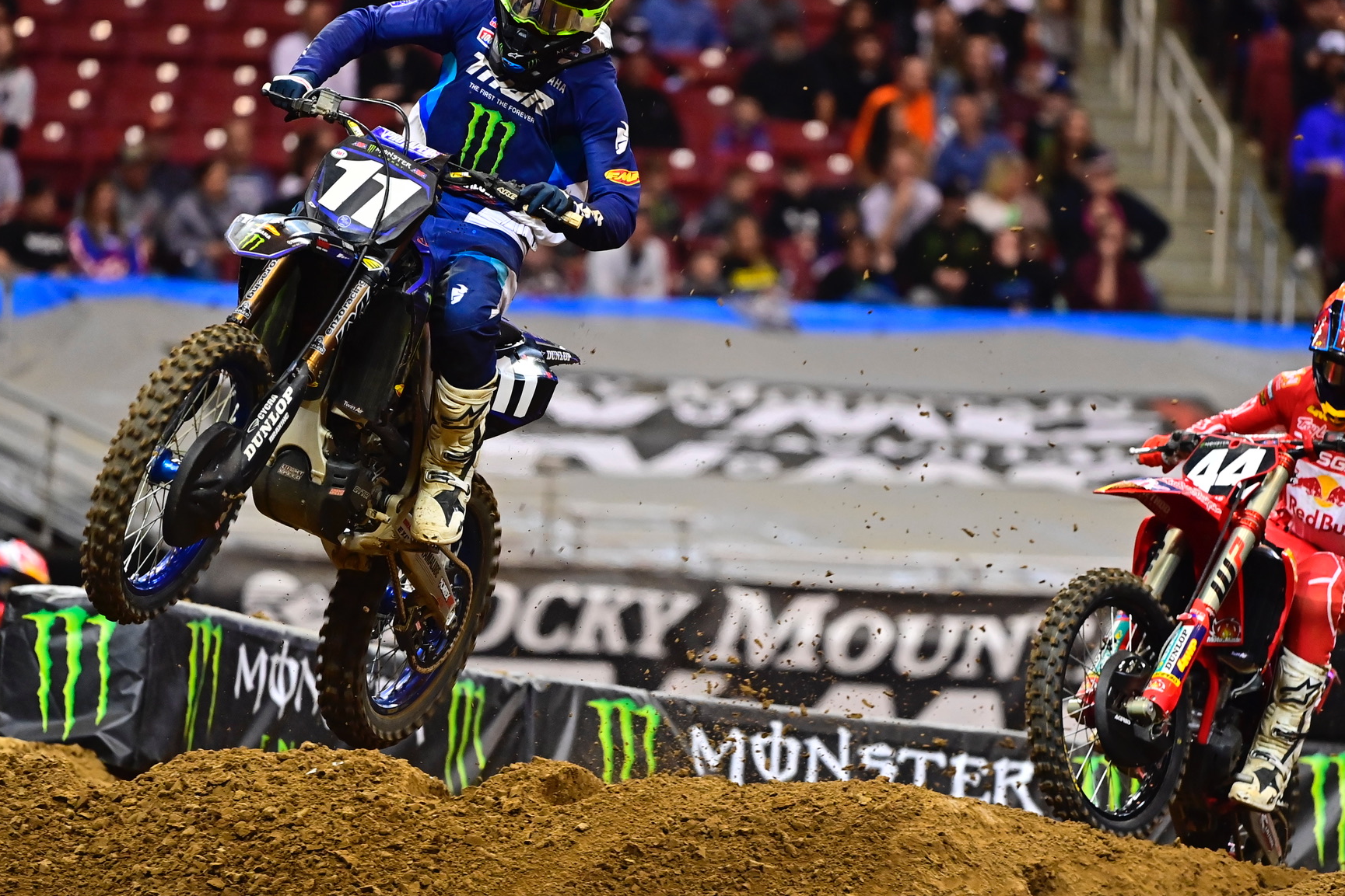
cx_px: 750
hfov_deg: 5.2
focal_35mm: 400
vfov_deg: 3.4
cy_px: 397
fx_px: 14945
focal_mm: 300
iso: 3200
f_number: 4
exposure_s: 1/1000
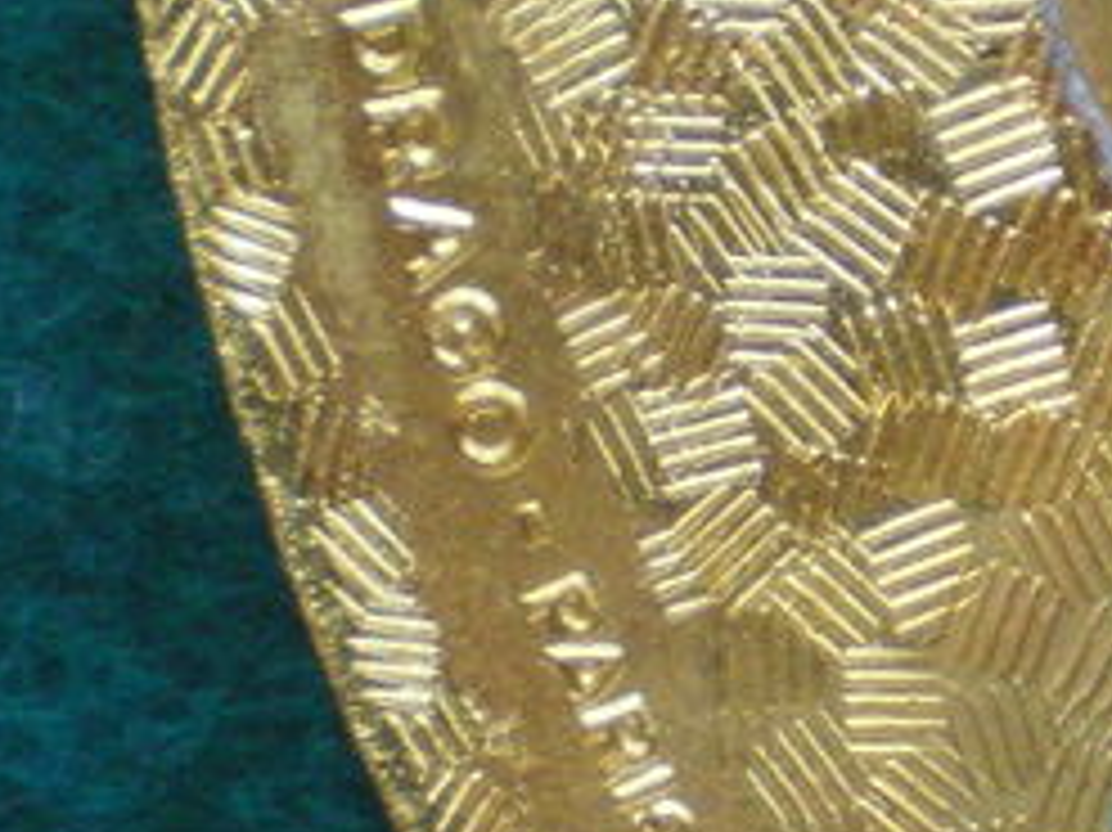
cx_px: 1265
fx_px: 4945
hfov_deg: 12.6
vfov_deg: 9.6
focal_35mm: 154
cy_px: 495
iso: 400
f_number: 3.1
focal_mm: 6.3
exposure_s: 1/25
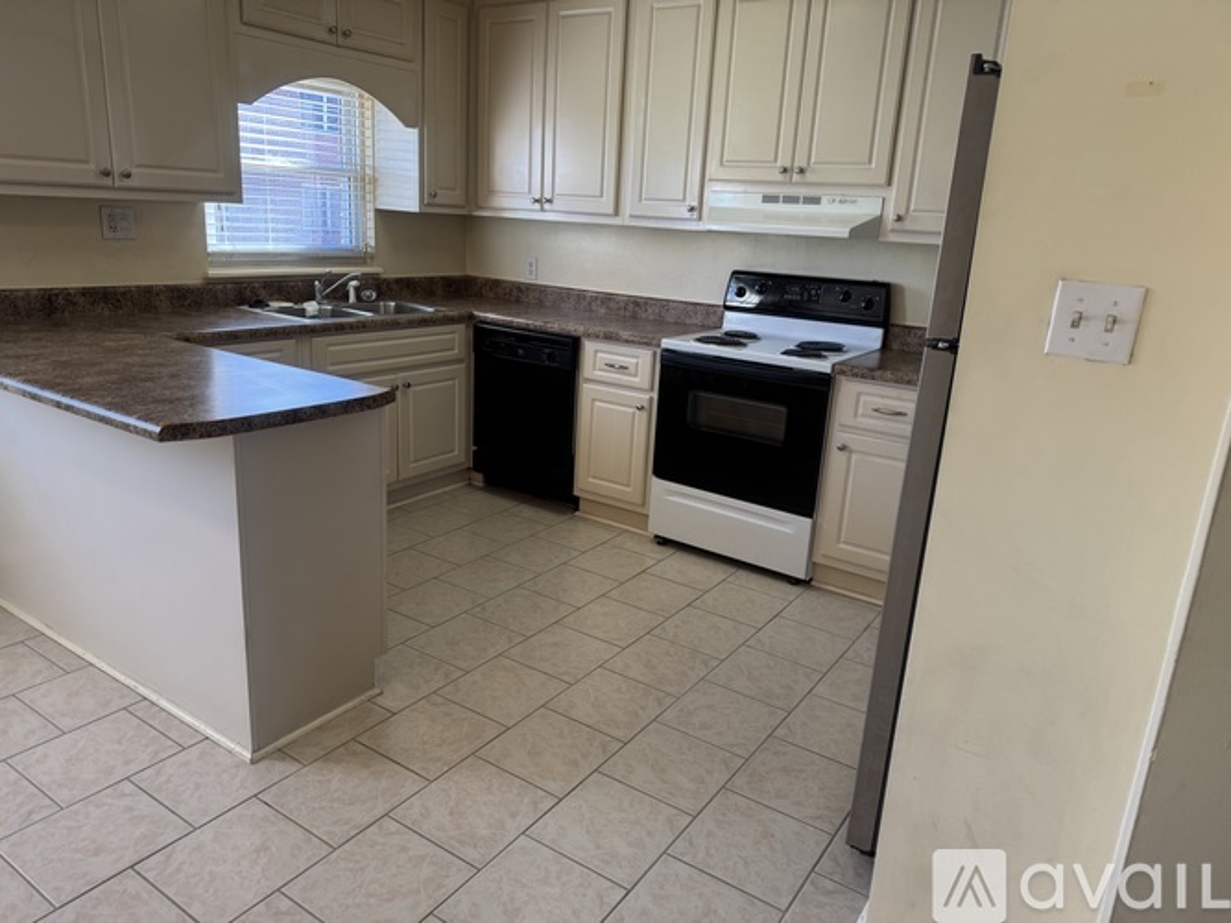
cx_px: 616
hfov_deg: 71.6
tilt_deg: -17.8
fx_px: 853
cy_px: 462
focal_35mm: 24
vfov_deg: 56.8
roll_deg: -2.0
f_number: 1.78
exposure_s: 1/120
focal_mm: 6.76
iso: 125
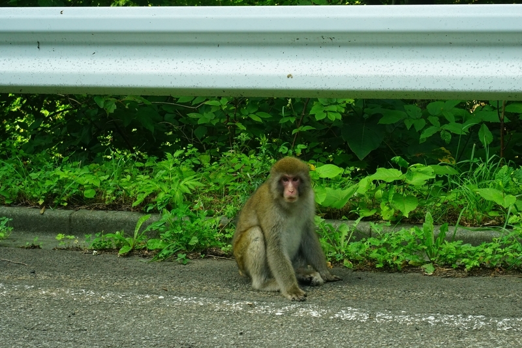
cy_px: 174
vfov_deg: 13.1
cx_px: 261
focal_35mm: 105
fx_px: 1523
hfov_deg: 19.4
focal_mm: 105
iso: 2000
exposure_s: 1/125
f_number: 16
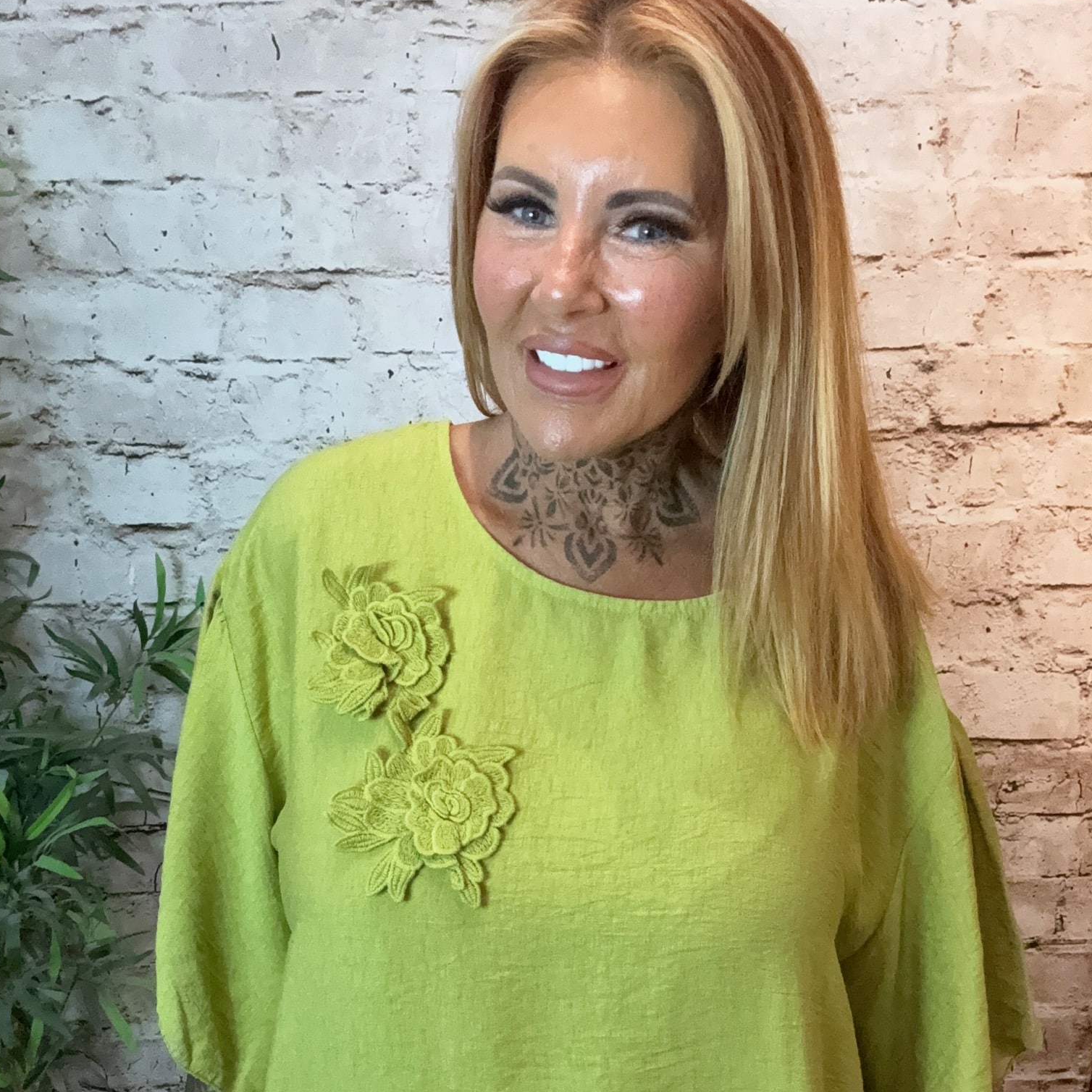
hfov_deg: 46.0
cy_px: 734
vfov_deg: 45.3
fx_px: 1285
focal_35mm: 36
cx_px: 539
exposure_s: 1/50
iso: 320
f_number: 1.9
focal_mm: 2.69
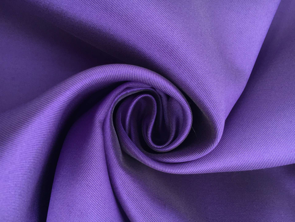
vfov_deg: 48.2
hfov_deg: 61.7
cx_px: 148
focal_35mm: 29
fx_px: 247
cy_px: 111
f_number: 2.2
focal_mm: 4.15
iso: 125
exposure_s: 1/30
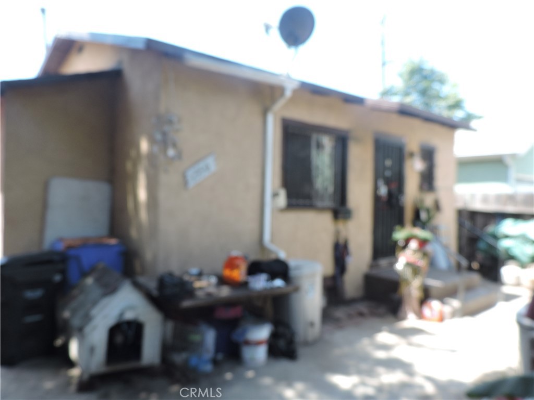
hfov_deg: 63.4
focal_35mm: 28
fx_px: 432
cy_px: 200
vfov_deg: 49.7
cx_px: 267
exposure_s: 1/160
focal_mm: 5
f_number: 3.1
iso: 100
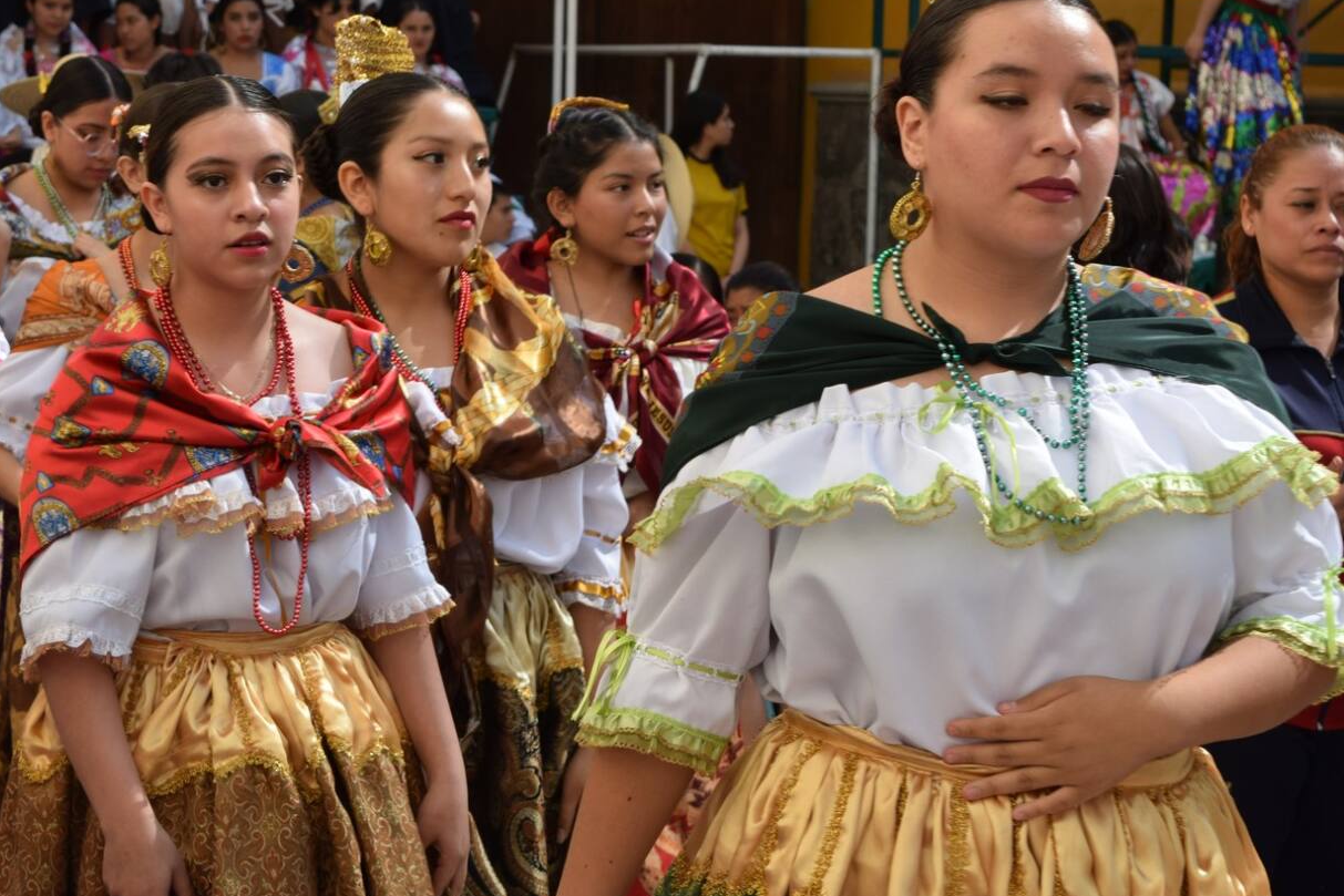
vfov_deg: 14.4
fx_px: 3547
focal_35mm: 95
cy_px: 316
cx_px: 459
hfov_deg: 21.4
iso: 200
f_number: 8
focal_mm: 48
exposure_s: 1/250
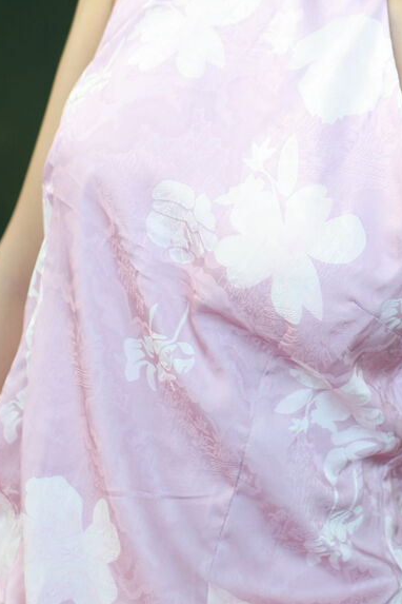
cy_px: -32
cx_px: 381
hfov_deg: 8.9
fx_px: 2579
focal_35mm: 154
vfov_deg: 13.1
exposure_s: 1/200
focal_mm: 50
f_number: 1.8
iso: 640
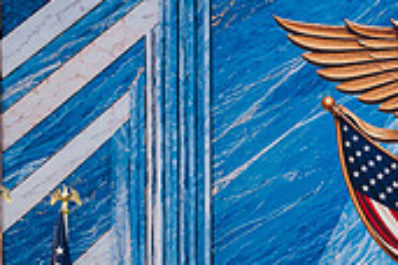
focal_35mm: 227
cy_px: 315
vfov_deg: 6.0
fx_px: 2509
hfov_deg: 8.8
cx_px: 619
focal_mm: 67
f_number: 2.8
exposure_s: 1/320
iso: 320
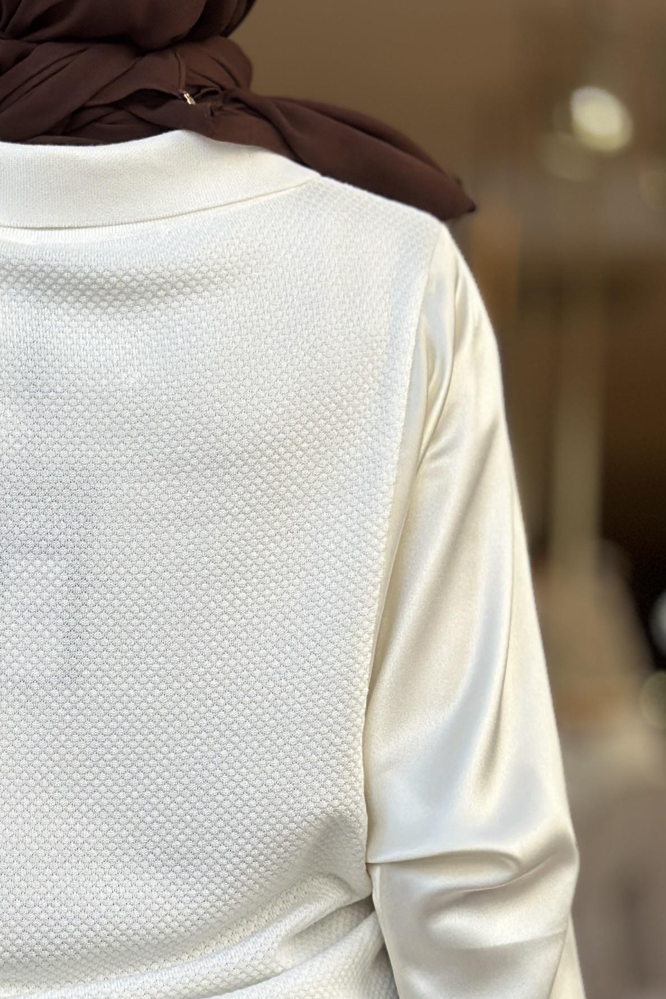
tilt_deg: +1.8
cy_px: 719
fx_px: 3134
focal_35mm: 113
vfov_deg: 18.0
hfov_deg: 12.0
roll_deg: -1.5
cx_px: 58
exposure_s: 1/880
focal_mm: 6.86
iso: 80
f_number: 1.78
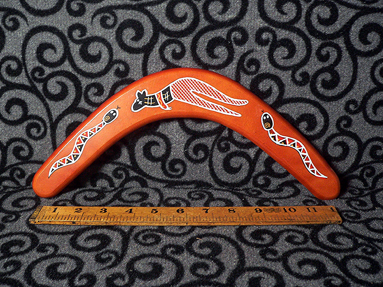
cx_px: 192
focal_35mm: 36
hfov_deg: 51.4
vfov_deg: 39.7
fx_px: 398
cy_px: 144
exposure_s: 1/8
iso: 400
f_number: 2.8
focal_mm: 6
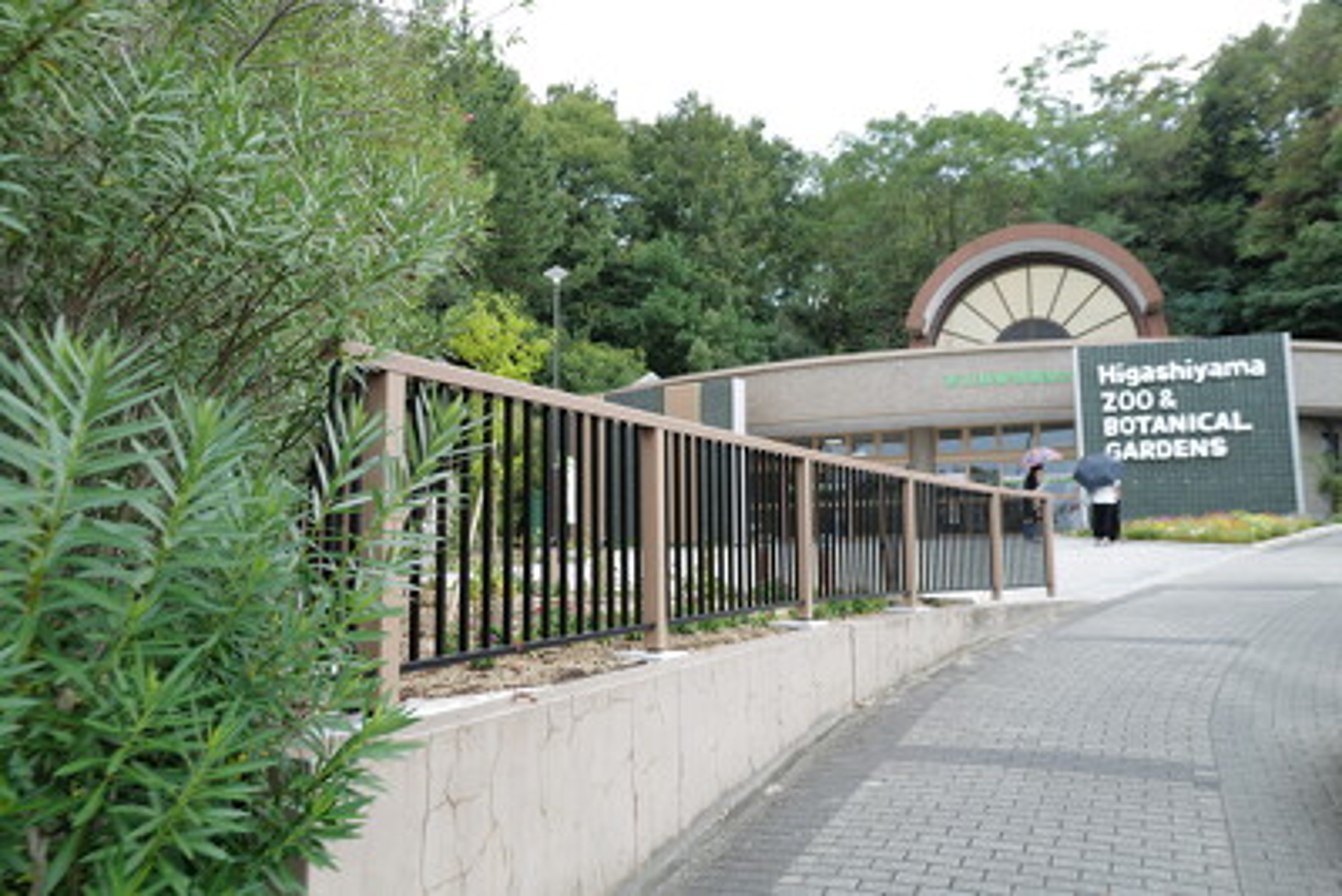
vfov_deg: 46.4
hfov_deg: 65.5
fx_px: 1044
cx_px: 671
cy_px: 448
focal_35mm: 28
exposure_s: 1/160
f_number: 4
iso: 100
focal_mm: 28
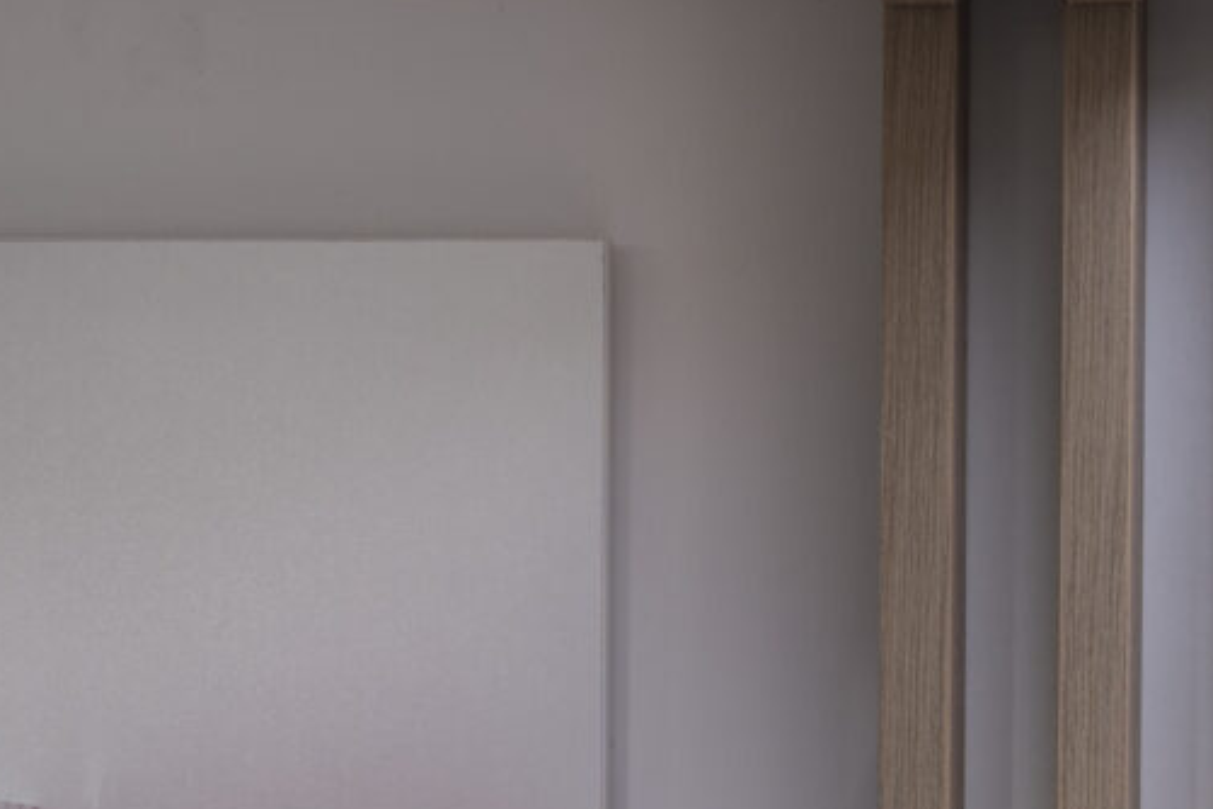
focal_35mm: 225
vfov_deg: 6.1
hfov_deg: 8.9
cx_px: 2000
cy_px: 64
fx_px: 7581
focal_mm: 44
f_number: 8
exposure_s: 1/13
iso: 100
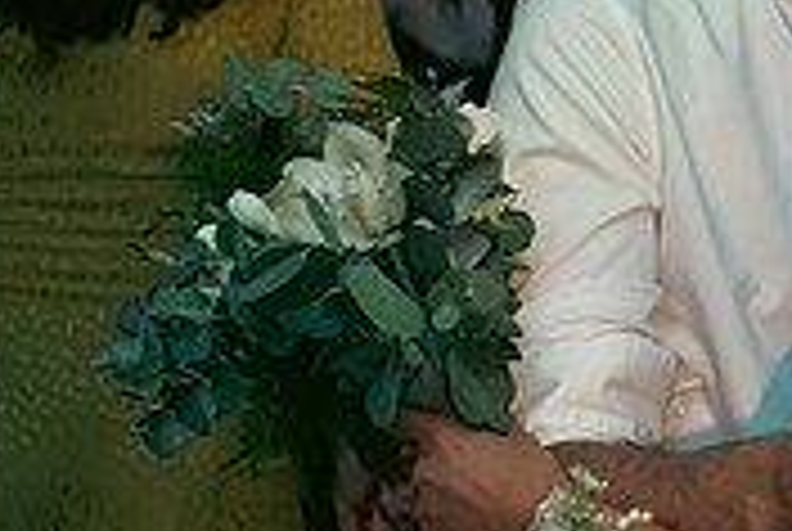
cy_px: 65
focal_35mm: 217
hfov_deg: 9.3
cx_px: 1026
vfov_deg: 6.3
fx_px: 4782
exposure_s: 1/160
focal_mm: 66
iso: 800
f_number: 3.5
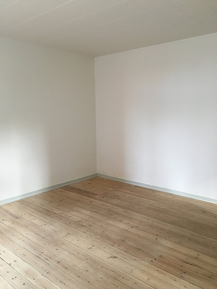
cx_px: 108
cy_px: 144
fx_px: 242
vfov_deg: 61.7
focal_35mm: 29
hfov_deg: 48.2
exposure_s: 1/33
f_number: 2.2
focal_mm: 4.15
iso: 50
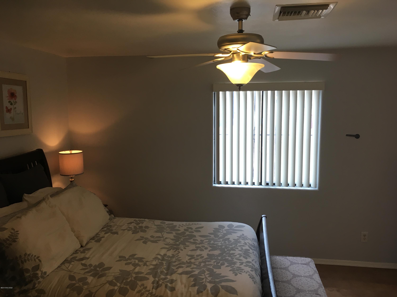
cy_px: 148
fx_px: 333
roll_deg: +0.7
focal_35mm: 29
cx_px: 198
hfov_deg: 61.7
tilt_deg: -6.8
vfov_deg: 48.2
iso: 50
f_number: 2.2
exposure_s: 1/30
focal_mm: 4.15
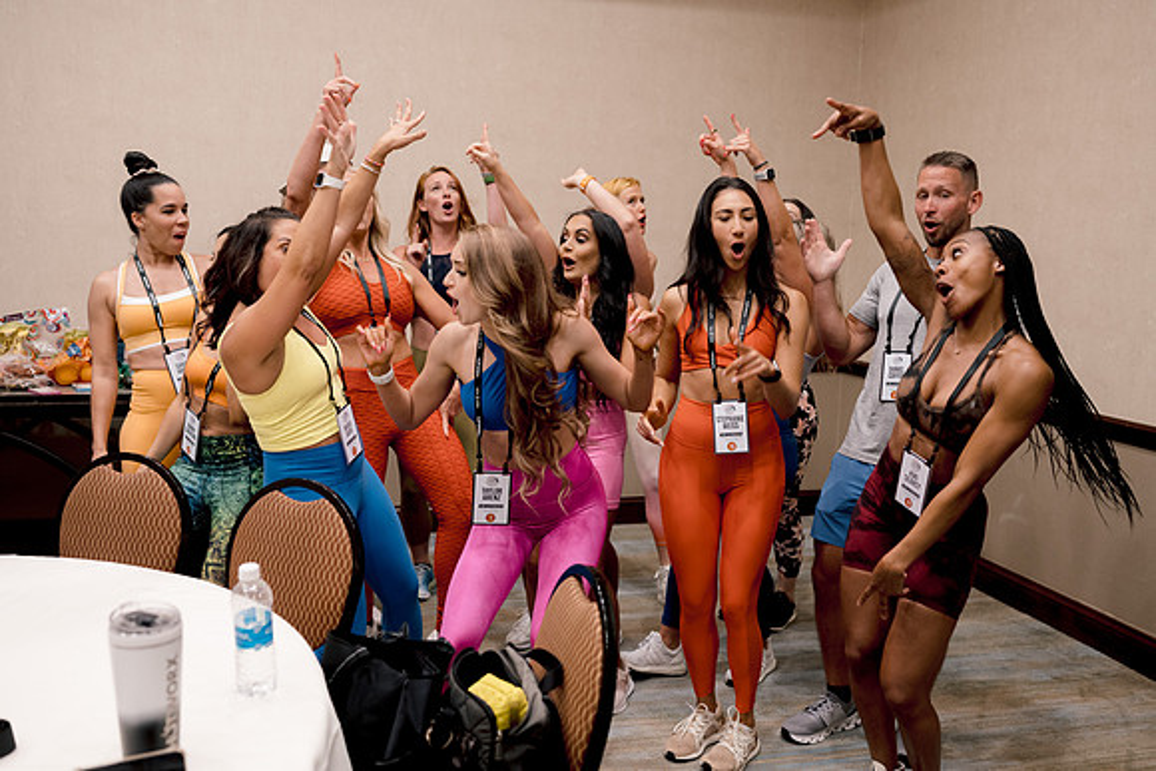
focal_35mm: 35
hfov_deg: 54.4
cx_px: 578
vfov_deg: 37.9
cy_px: 386
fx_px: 1124
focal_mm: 35
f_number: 2.8
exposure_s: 1/200
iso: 800
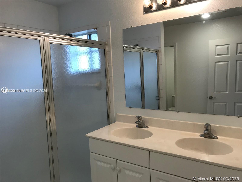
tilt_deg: -6.2
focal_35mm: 28
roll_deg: +2.9
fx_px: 196
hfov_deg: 63.4
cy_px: 91
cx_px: 121
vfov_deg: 49.7
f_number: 1.8
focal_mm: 3.99
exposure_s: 1/60
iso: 32
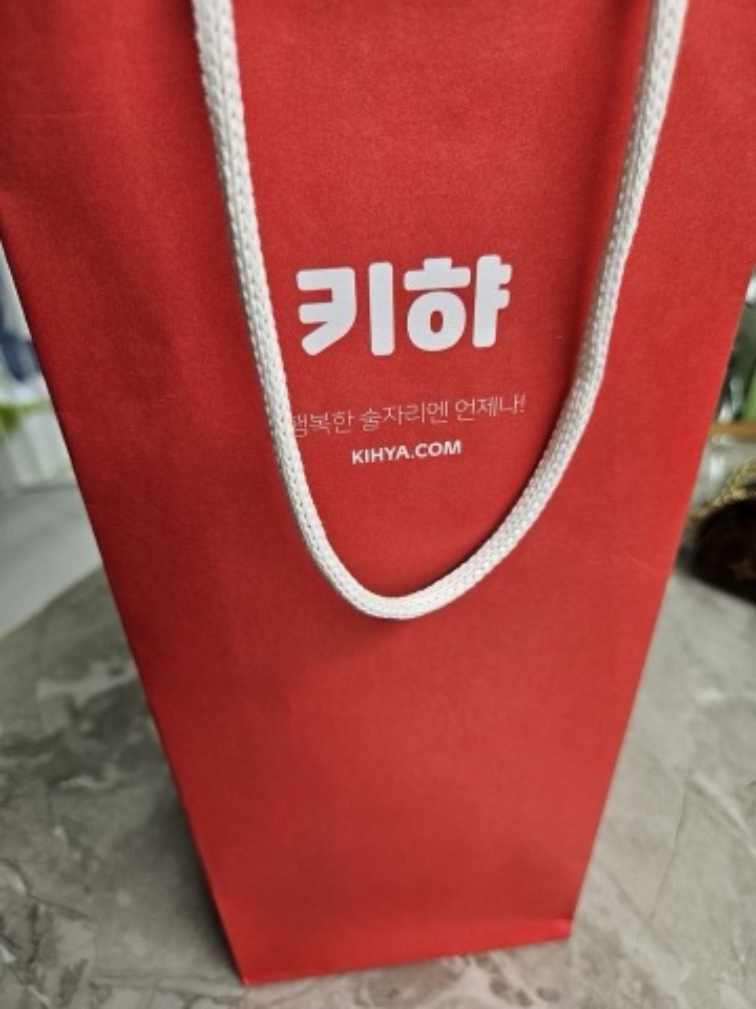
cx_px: 378
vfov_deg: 73.9
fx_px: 670
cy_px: 504
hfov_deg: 58.9
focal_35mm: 23
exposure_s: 1/120
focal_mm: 5.4
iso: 125
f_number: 1.8
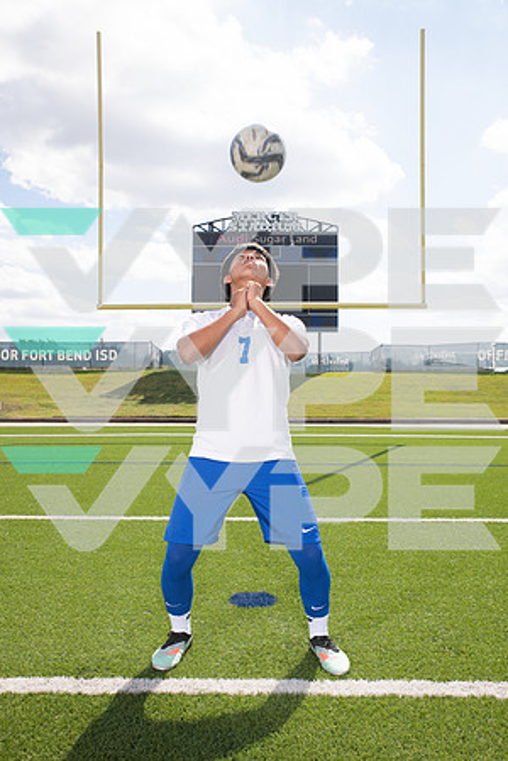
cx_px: 254
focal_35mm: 32
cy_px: 380
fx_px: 677
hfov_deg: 41.1
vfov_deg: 58.7
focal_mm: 32
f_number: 7.1
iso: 125
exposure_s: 1/400
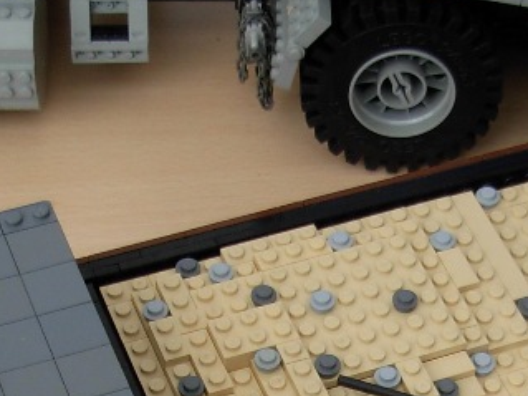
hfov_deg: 16.1
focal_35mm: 122
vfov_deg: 11.8
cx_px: 311
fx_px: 1860
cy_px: 537
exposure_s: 1/512
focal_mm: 6.3
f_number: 2.9
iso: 79
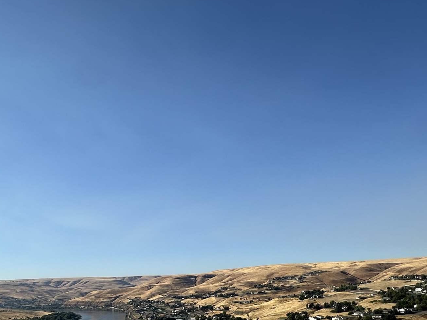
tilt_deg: +6.7
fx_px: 407
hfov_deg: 55.2
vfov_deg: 41.6
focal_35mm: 33
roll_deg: +1.9
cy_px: 242
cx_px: 186
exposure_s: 1/2747
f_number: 2.2
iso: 50
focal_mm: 2.22
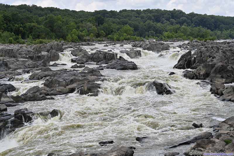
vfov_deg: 25.5
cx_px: 117
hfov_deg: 37.5
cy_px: 78
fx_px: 344
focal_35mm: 53
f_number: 5
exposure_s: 1/640
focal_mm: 53
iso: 64
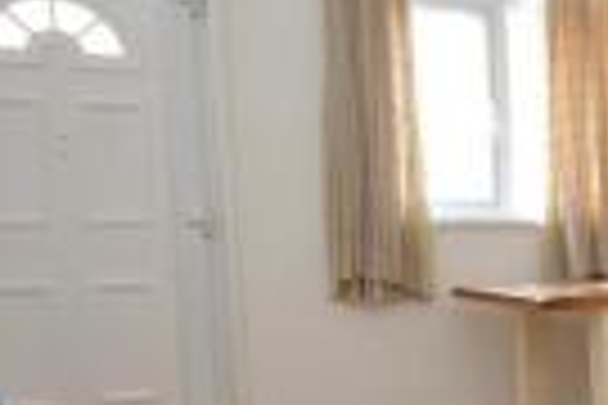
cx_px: 743
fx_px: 895
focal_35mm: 53
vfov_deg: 25.2
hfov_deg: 31.1
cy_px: 308
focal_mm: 10
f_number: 4
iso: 640
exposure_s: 1/60
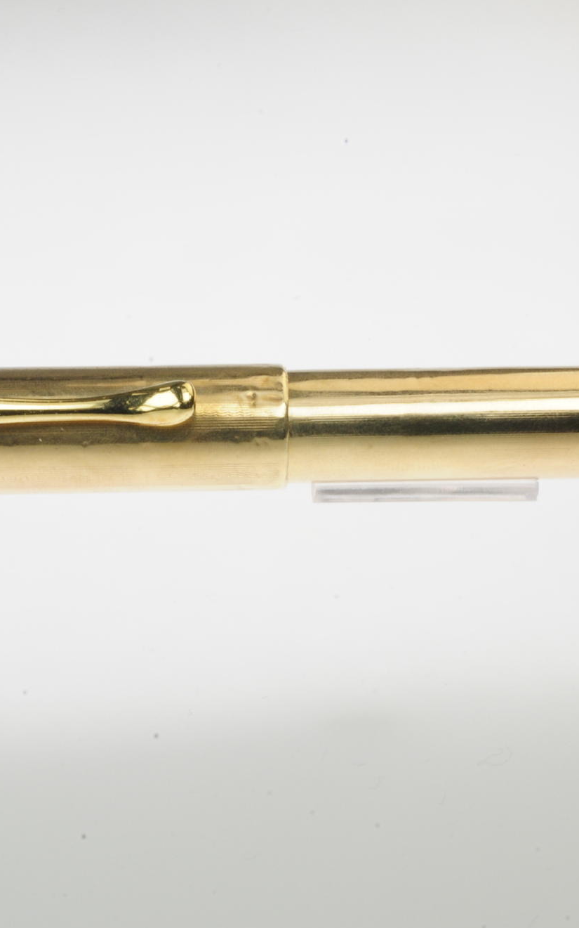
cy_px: 466
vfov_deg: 11.3
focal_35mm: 185
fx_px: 4673
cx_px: 368
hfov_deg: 7.1
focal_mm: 80
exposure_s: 1/13
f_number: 22
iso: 400
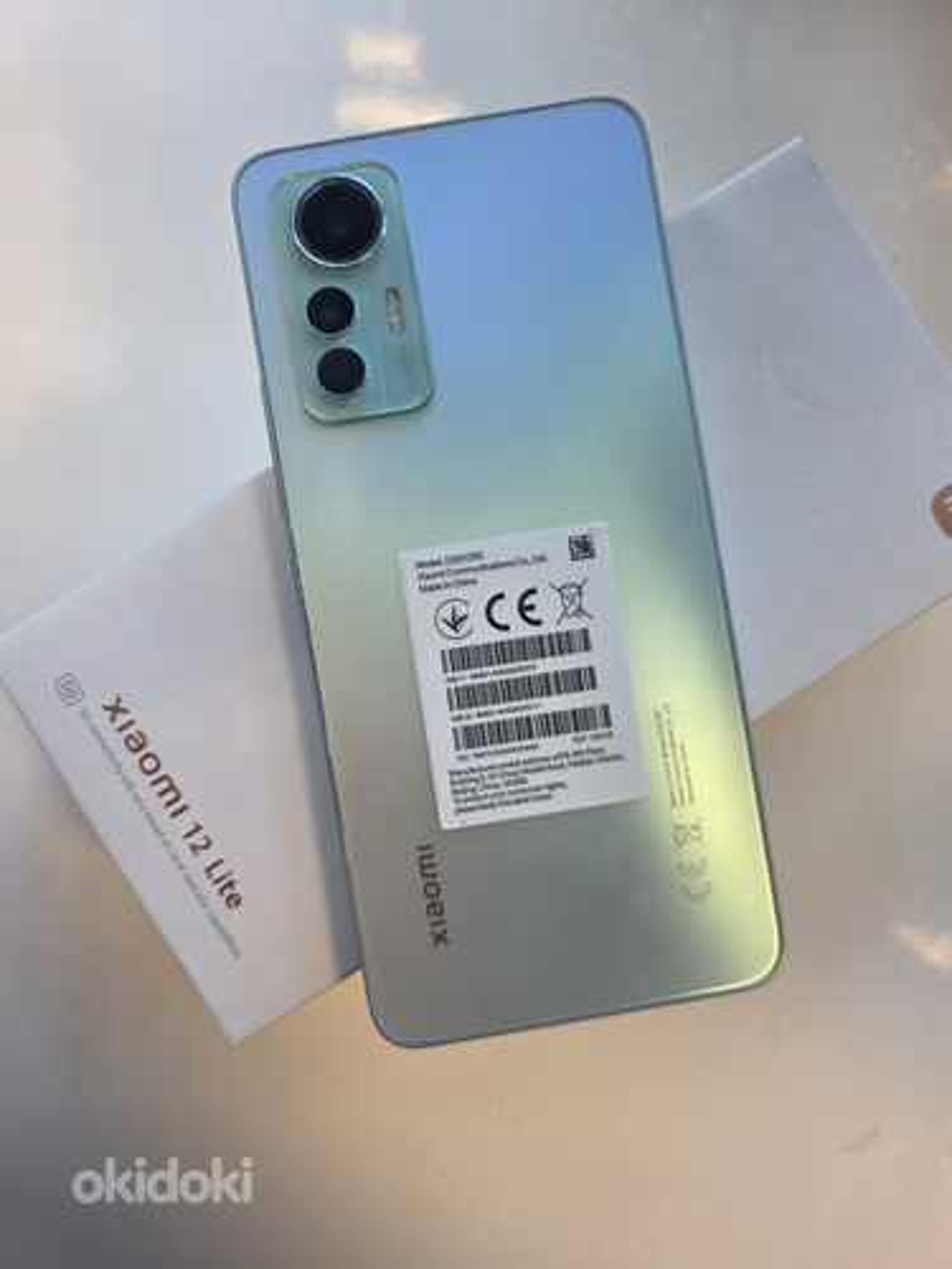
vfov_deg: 73.9
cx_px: 476
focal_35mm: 23
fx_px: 843
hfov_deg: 58.9
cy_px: 634
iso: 200
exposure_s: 1/100
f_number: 1.7
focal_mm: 6.3
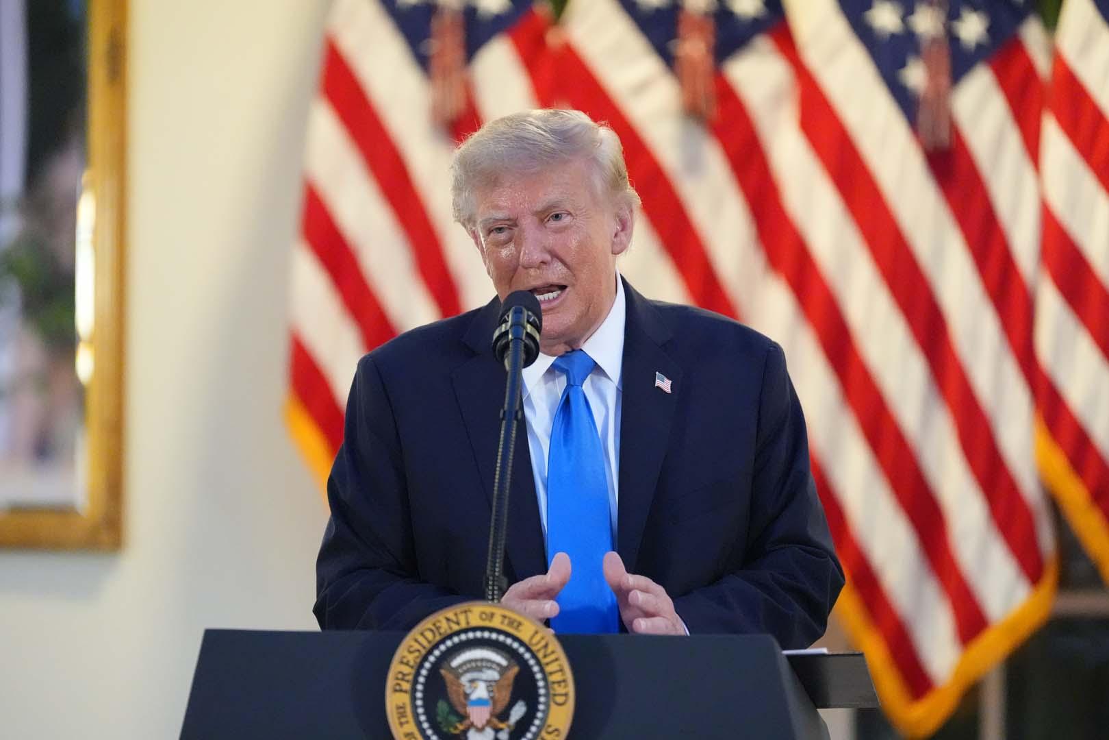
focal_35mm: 200
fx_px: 6161
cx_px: 554
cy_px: 370
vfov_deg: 6.9
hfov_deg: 10.3
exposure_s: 1/500
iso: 12800
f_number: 2.8
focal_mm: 200
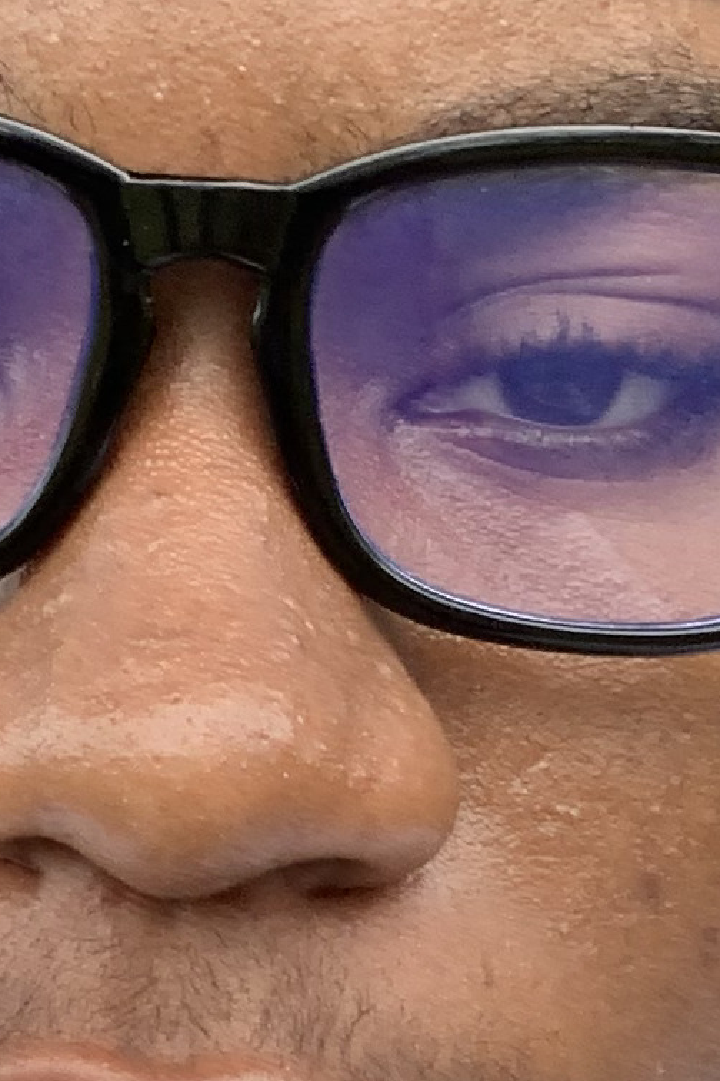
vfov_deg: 15.0
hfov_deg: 10.1
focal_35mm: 136
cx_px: 147
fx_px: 4080
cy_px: 761
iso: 25
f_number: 2.2
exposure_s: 1/122
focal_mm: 2.87
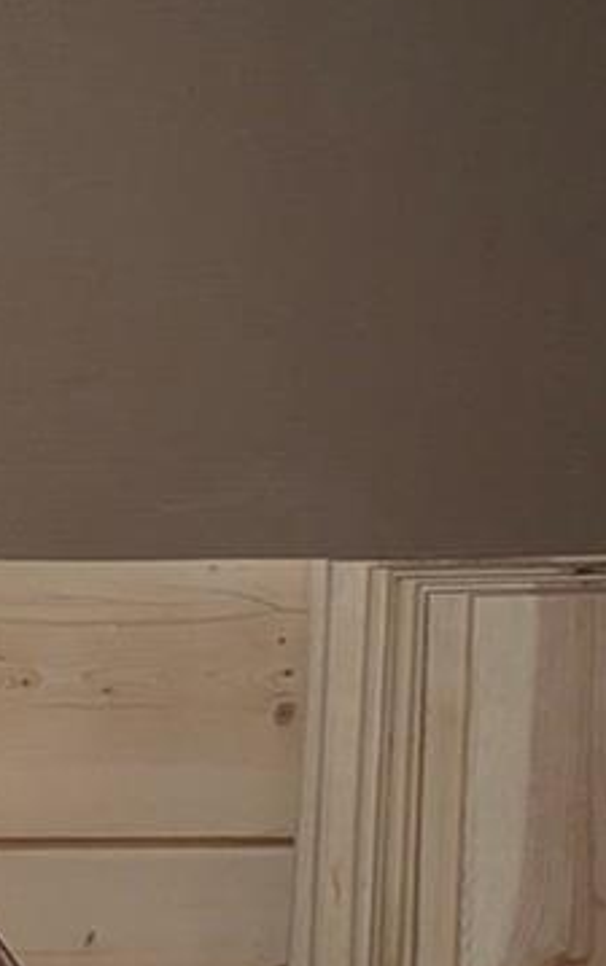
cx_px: -628
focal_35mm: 113
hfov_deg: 10.6
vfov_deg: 18.2
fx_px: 2980
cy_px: 840
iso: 2179
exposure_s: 1/42
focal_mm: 6.81
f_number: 1.85
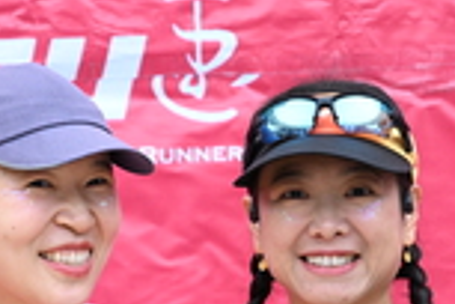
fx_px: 4411
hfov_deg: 5.9
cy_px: 392
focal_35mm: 349
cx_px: 27
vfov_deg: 3.9
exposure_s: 1/320
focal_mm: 97
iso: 2000
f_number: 4
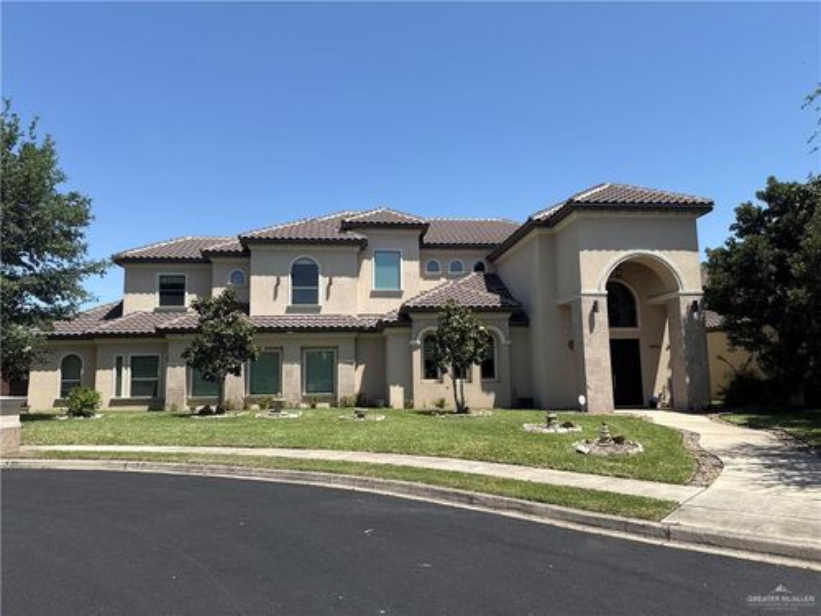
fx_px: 569
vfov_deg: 56.8
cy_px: 308
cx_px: 410
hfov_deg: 71.6
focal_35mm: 24
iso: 80
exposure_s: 1/4167
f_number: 1.78
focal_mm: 6.76
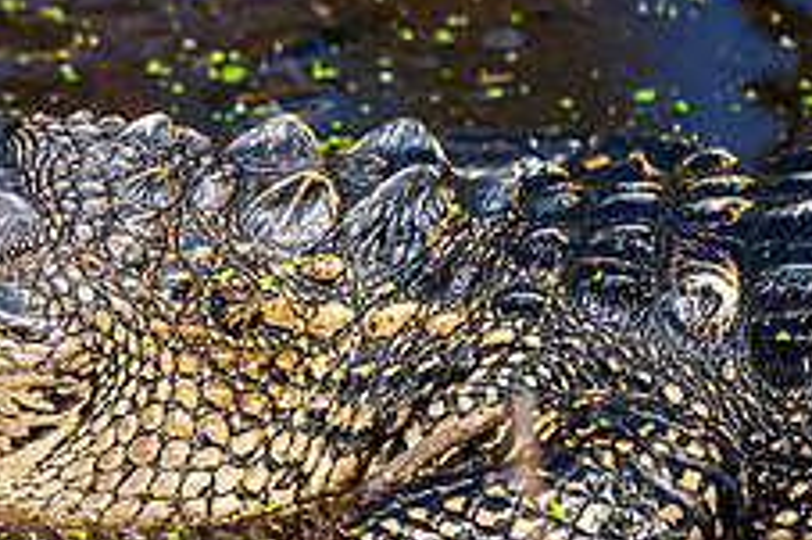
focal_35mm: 900
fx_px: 20285
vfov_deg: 1.5
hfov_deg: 2.3
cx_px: -111
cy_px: 331
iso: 400
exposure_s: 1/1000
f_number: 5.6
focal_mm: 352
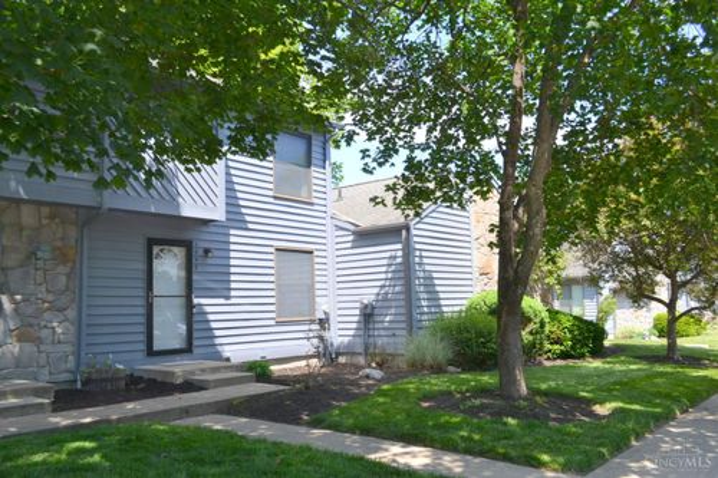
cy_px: 239
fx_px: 598
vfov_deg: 43.6
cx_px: 359
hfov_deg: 61.9
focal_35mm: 30
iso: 100
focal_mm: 20
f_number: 6.3
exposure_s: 1/160
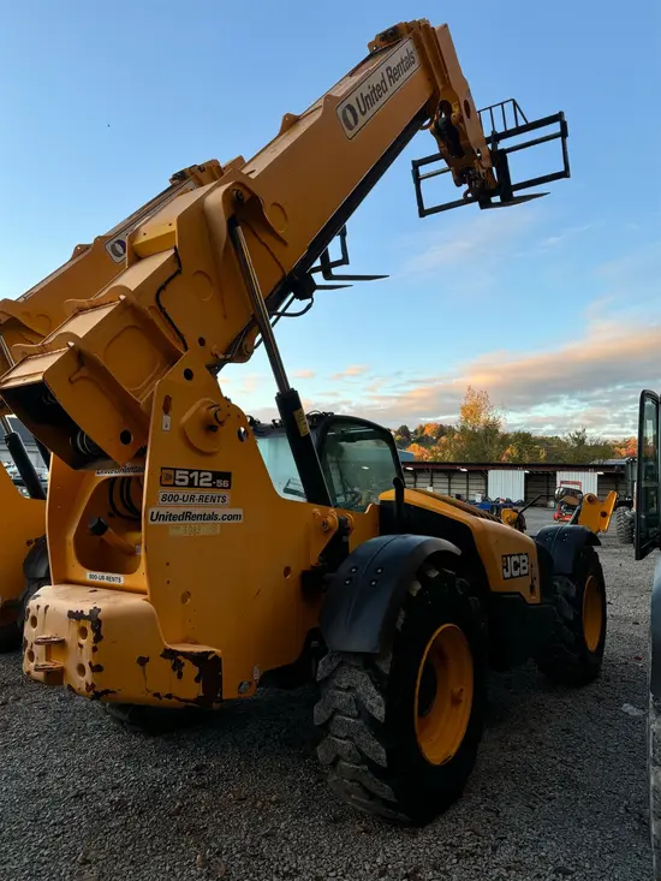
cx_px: 330
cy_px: 440
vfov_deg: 71.6
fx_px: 611
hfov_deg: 56.8
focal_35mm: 24
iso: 80
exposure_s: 1/491
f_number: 1.78
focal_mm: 6.76
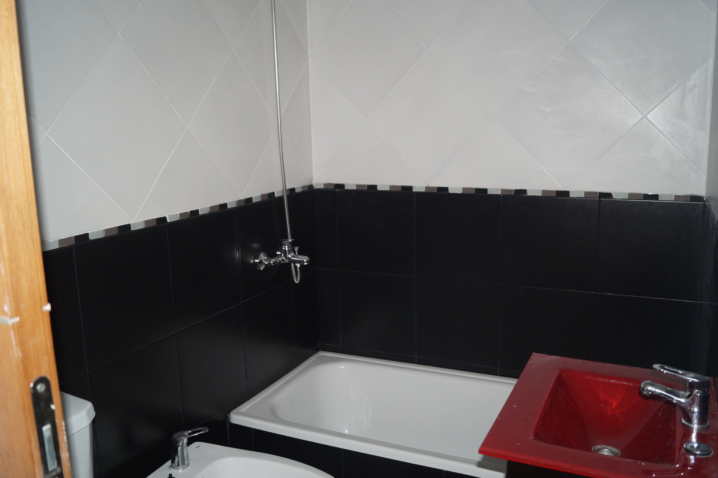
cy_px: 239
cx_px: 359
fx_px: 598
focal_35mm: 30
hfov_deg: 62.0
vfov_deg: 43.6
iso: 800
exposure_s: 1/60
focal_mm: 20
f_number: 4
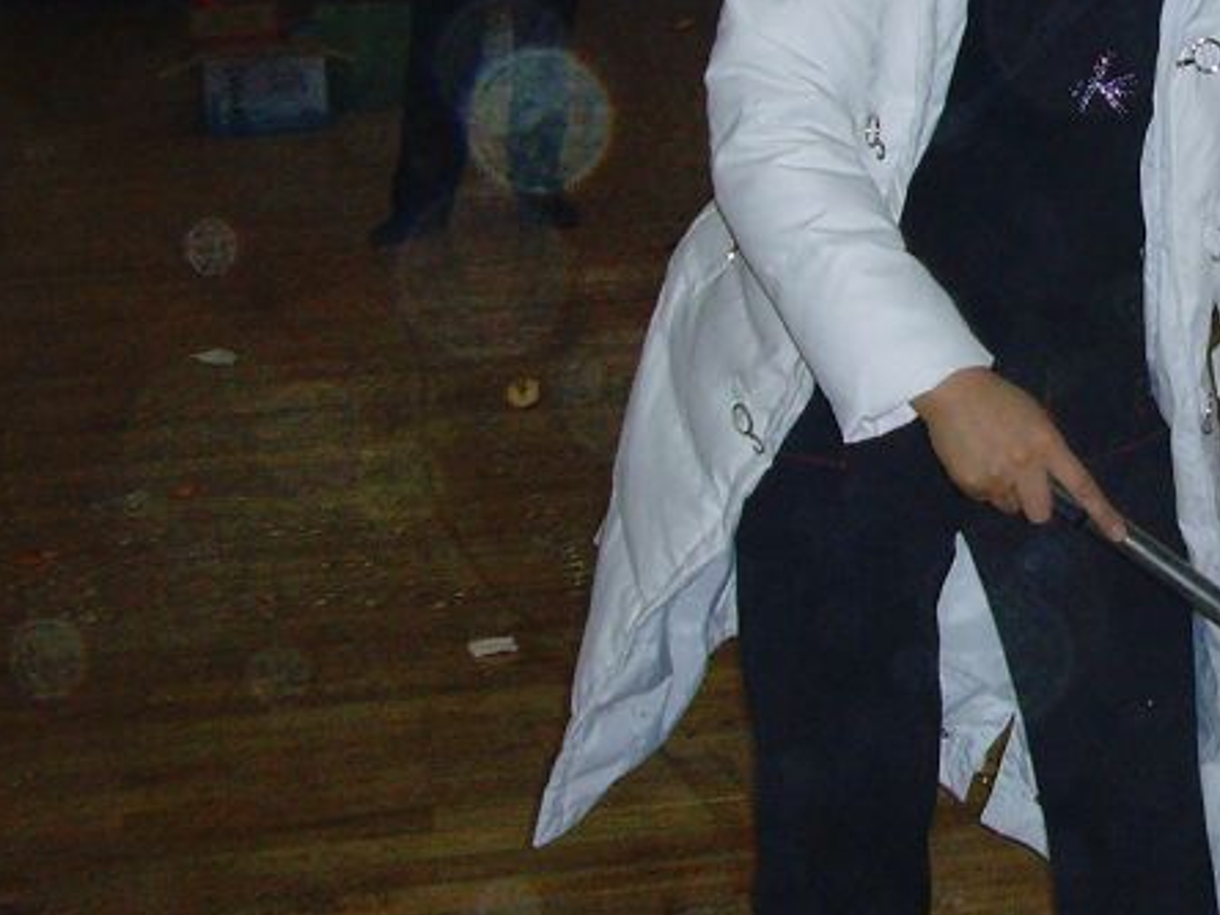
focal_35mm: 90
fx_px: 3172
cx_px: 1311
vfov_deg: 16.4
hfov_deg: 20.8
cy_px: 256
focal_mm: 6.6
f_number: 3.5
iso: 200
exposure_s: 1/45
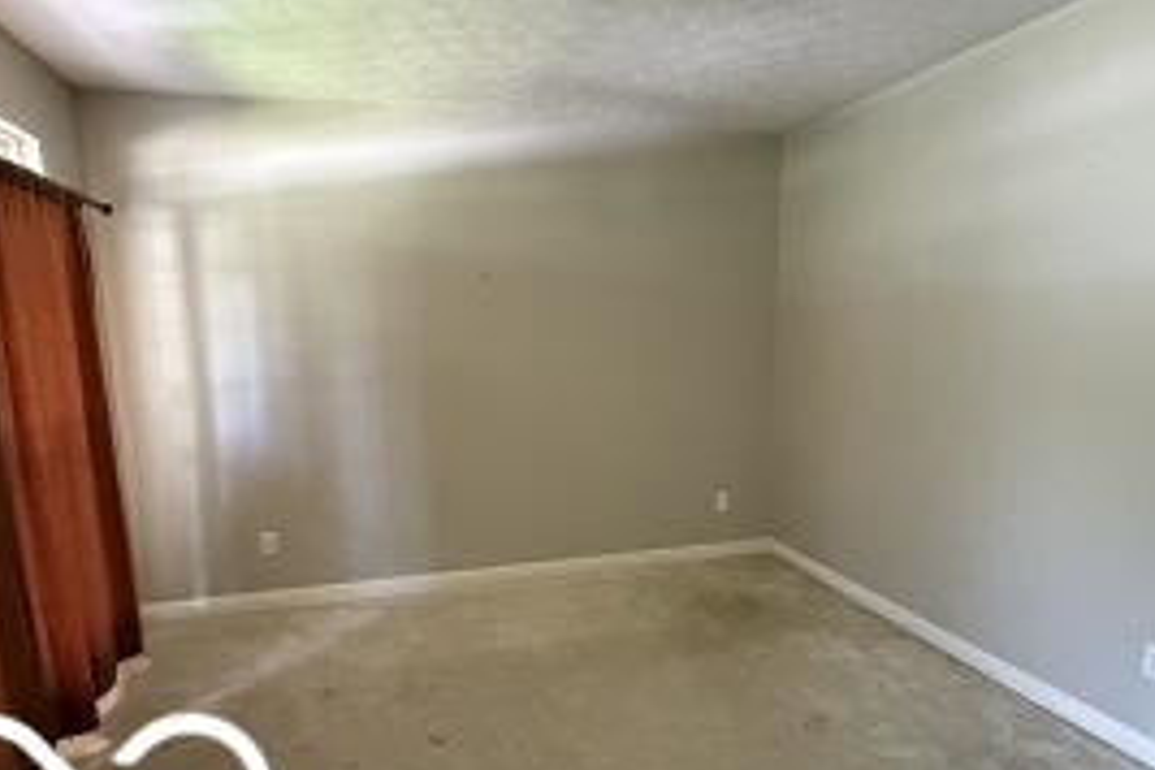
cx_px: 575
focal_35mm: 22
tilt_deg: -9.5
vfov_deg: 57.0
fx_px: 706
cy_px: 443
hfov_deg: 78.6
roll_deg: +0.3
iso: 800
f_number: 2.2
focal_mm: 2.22
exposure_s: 1/60
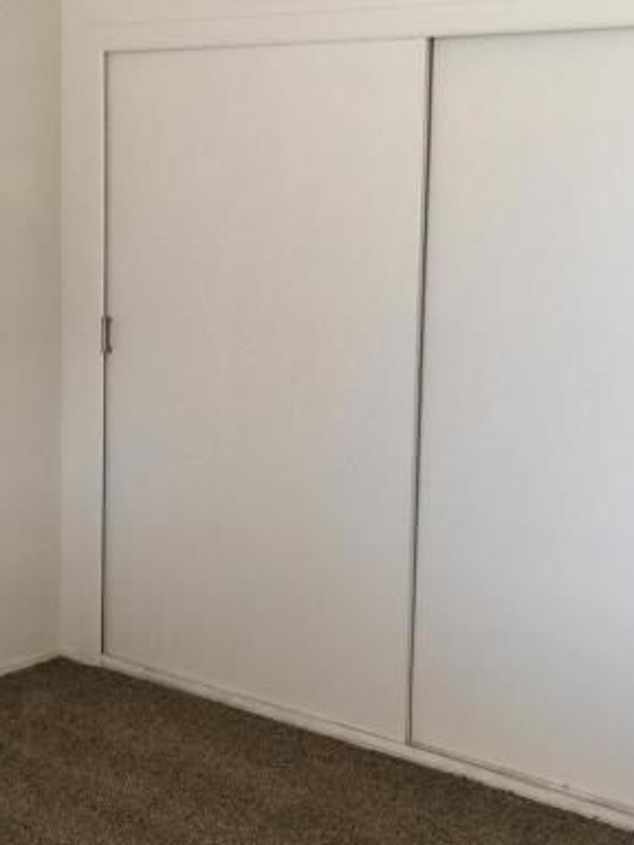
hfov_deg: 25.2
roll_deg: -1.3
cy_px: 385
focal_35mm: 58
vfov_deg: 33.2
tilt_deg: -4.6
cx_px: 343
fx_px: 1416
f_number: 2.2
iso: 40
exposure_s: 1/15
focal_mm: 4.15
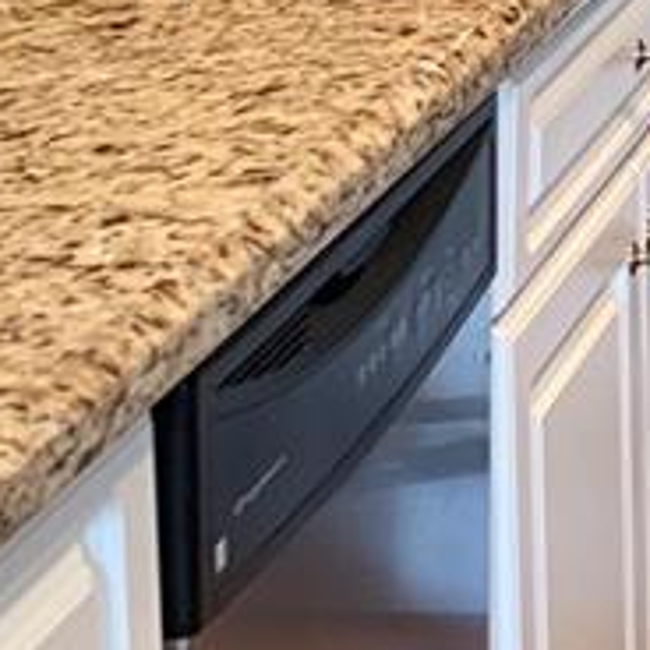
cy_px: -219
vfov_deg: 11.3
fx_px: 3187
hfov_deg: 10.4
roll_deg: -0.4
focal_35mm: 150
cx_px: 1441
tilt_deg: -6.0
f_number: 1.8
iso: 100
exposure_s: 1/60
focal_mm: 4.25
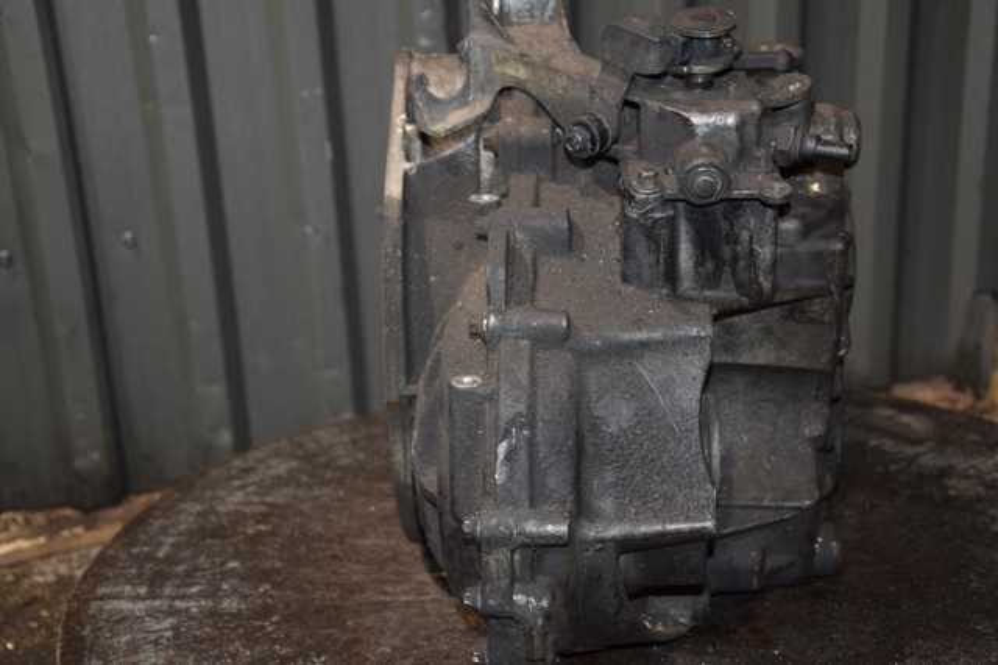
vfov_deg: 25.7
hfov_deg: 37.9
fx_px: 1455
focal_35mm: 52
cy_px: 332
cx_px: 499
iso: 800
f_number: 5
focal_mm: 35
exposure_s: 1/60
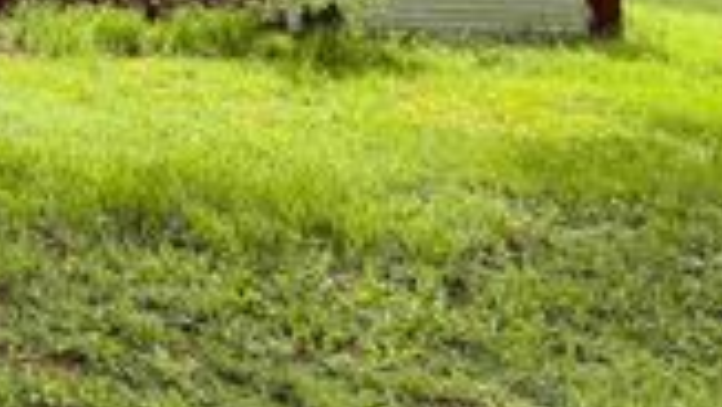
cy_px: -316
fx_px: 1533
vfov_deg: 13.6
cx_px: -372
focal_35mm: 80
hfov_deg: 21.9
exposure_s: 1/1292
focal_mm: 6.76
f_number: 1.78
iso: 100
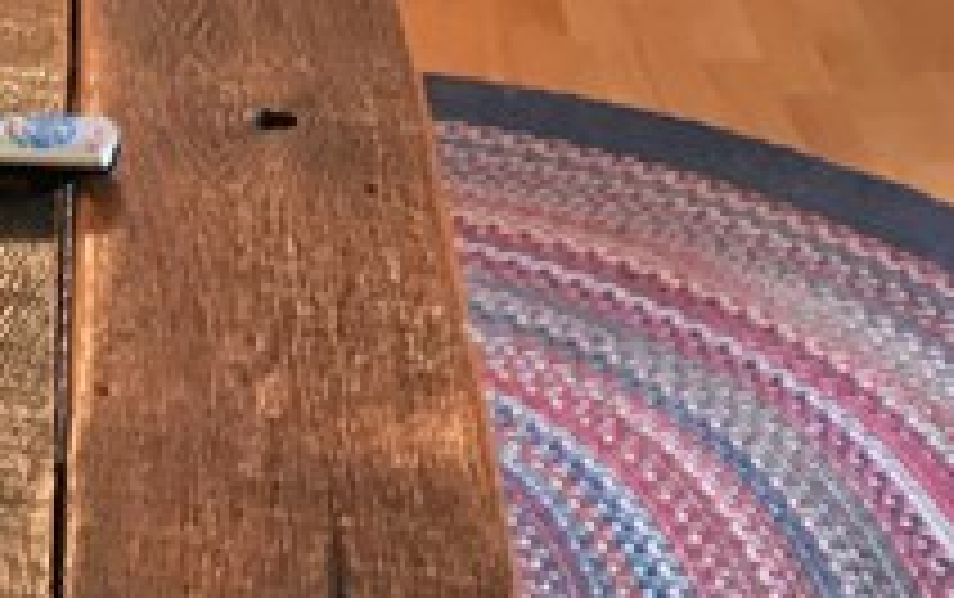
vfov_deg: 8.6
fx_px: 3722
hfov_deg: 14.6
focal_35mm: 143
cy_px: -722
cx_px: 252
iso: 50
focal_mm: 3.99
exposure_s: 1/30
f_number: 1.8
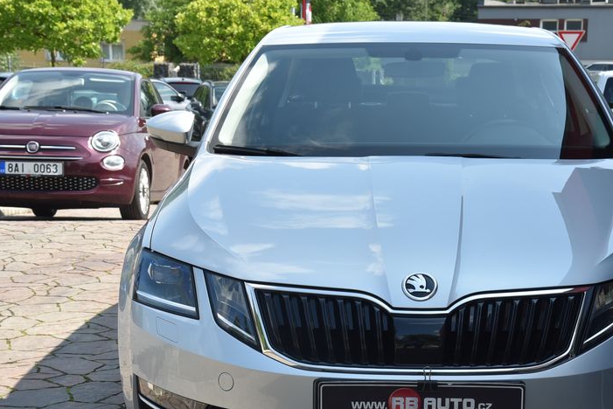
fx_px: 1243
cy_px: 262
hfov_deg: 27.6
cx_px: 387
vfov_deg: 18.7
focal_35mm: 73
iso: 500
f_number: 9
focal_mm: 50
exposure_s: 1/320
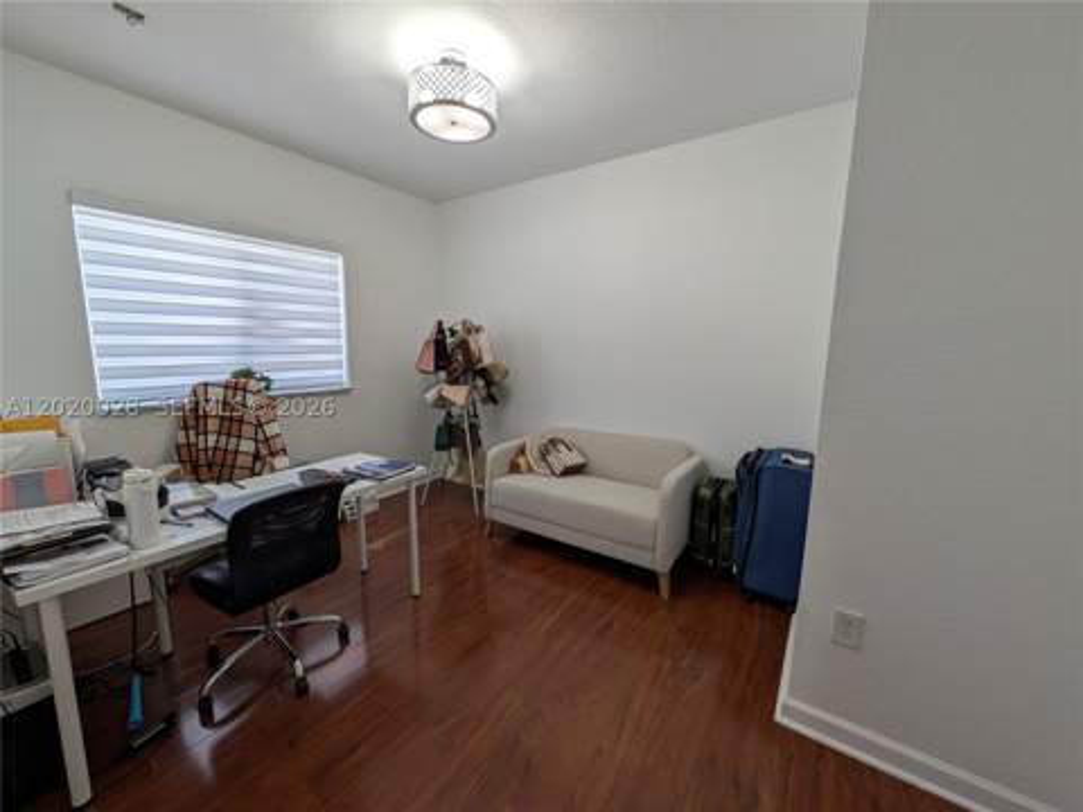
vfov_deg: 94.5
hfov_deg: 110.5
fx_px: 375
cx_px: 542
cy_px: 406
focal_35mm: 12
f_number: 1.7
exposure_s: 1/120
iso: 72
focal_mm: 2.02
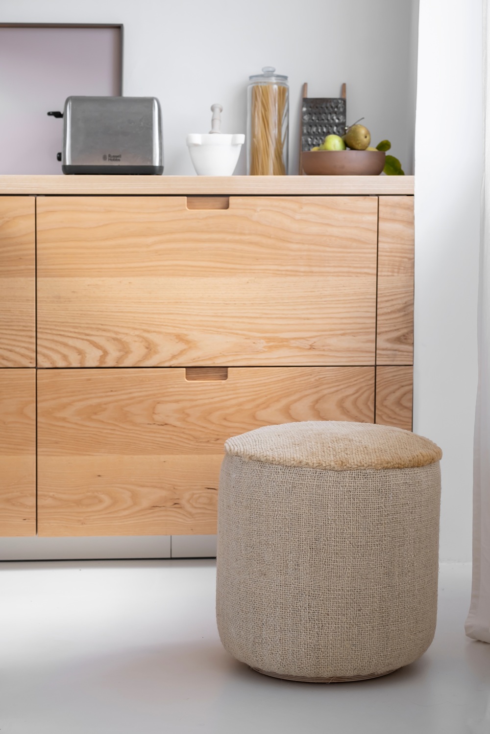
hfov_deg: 18.2
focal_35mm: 75
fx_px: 1531
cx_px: 245
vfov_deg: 27.0
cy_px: 367
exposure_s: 1/60
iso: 200
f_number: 5
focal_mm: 50
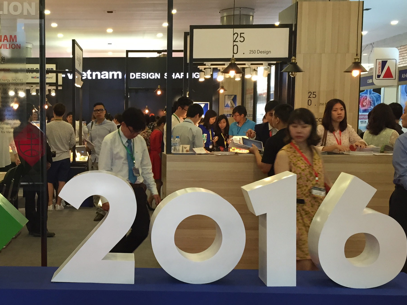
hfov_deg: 35.9
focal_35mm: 52
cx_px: 94
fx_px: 611
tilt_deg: -5.7
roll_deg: -2.3
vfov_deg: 28.0
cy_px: 183
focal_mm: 4.15
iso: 100
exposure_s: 1/30
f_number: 2.2
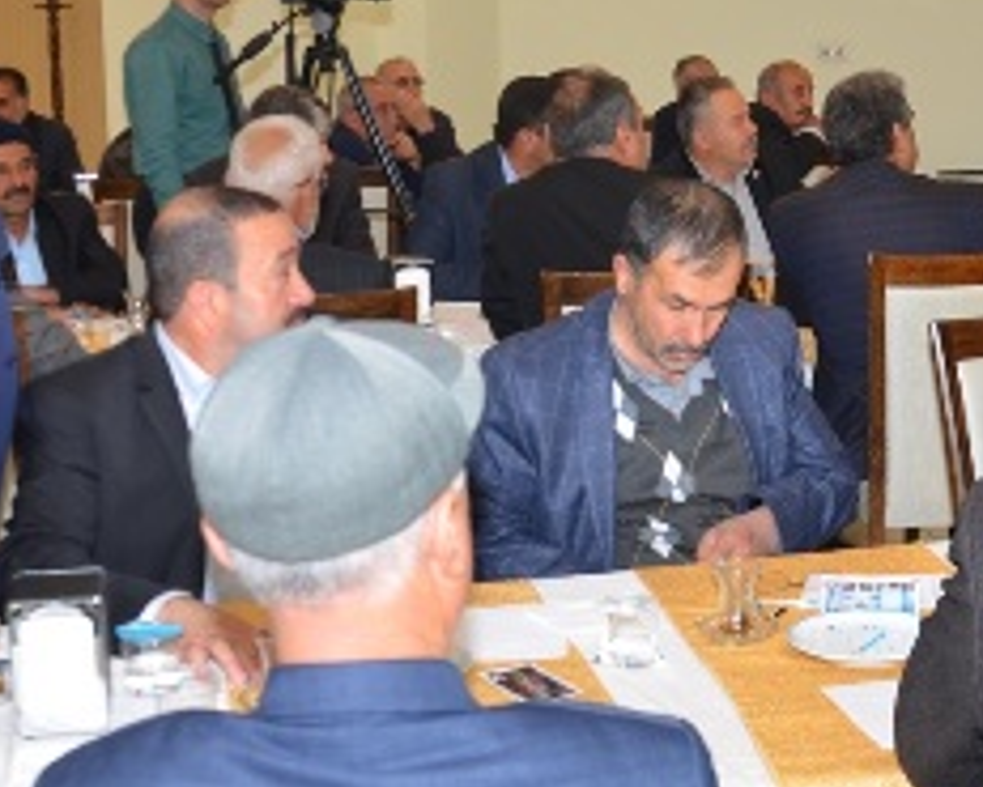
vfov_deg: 21.8
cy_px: 242
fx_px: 2037
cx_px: 660
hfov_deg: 27.0
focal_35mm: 70
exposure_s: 1/60
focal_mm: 18
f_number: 5.6
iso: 400
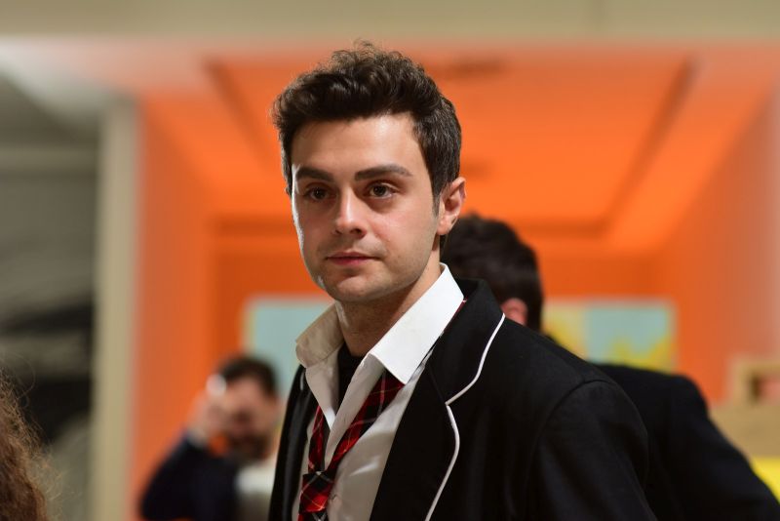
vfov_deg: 16.1
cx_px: 390
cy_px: 260
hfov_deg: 23.9
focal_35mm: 85
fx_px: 1842
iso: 1000
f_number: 2.5
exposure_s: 1/125
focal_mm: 85
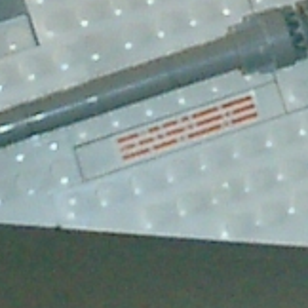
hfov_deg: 6.9
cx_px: 384
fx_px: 2537
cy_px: -200
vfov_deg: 6.8
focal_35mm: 252
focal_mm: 7.5
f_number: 3.2
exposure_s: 1/30
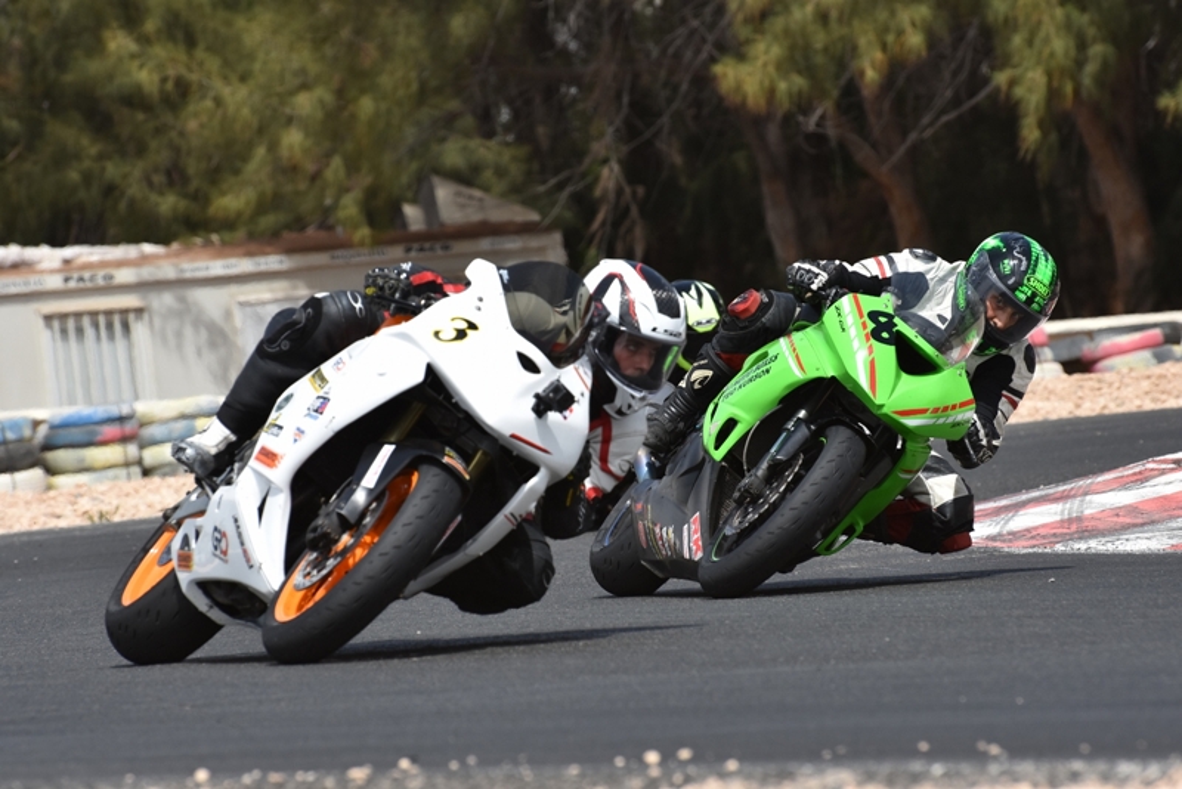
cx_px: 591
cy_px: 394
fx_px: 10838
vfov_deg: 4.2
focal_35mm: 330
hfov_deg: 6.2
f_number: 7.1
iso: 400
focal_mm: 220
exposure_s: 1/1600
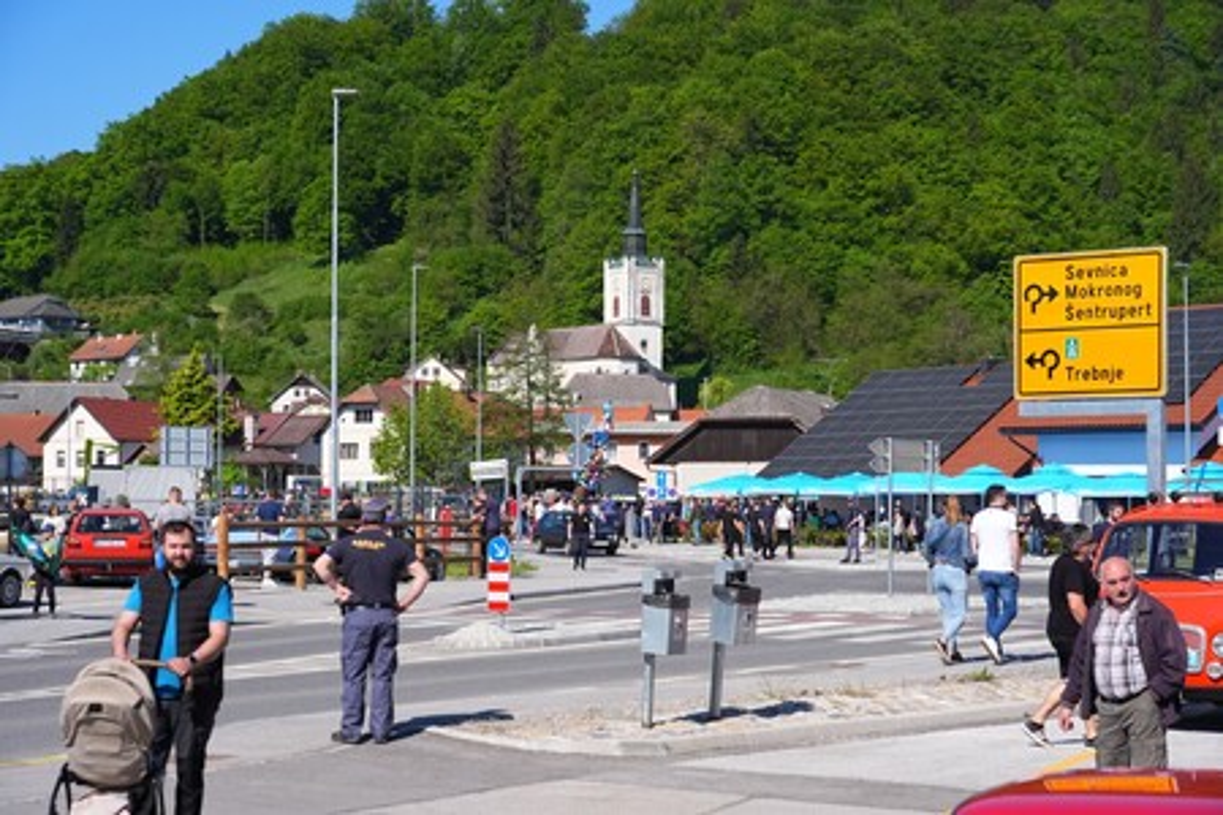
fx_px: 2378
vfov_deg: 19.5
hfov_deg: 28.8
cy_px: 408
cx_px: 612
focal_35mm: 70
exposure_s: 1/1600
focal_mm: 70
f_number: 5.6
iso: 250
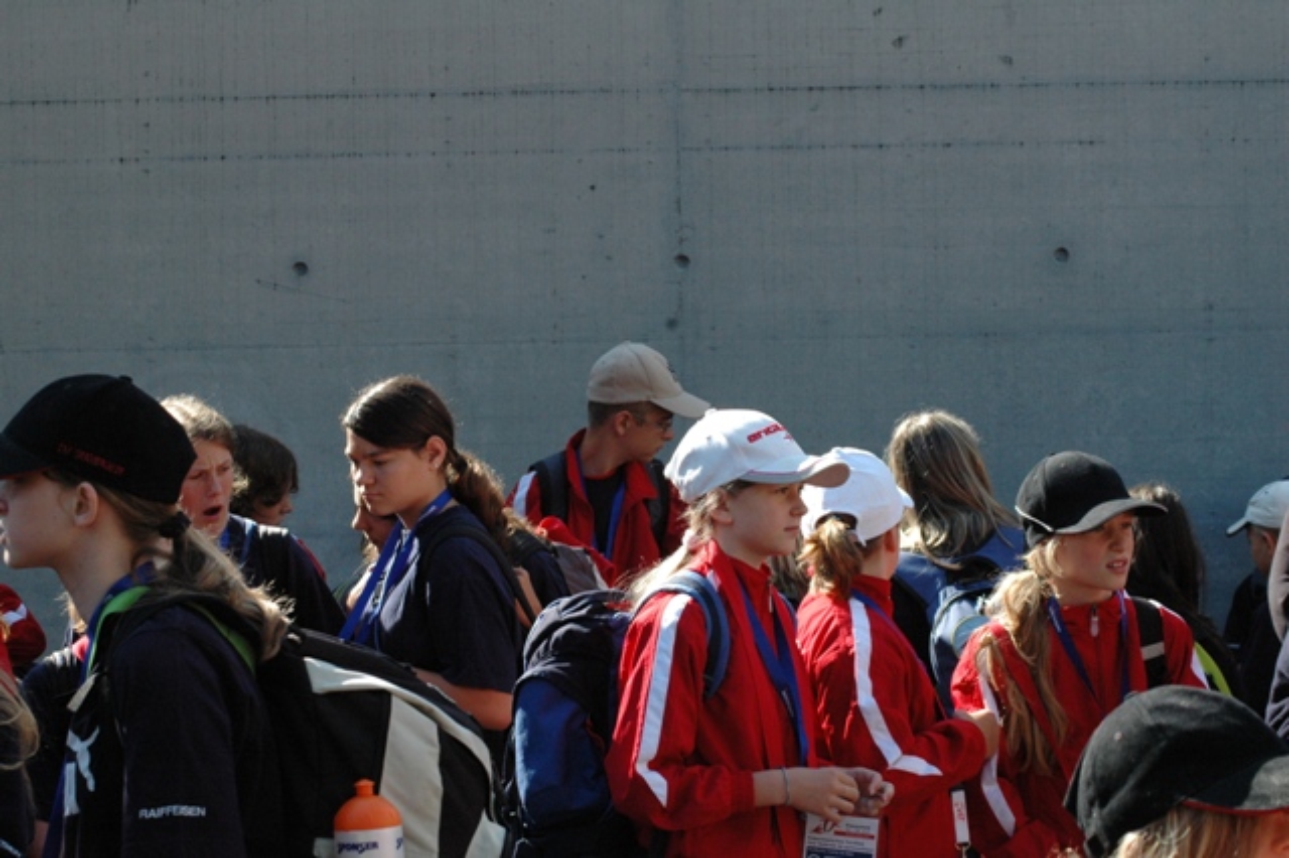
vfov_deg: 13.0
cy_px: 429
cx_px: 644
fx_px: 3757
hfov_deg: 19.5
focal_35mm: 105
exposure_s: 1/400
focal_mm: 70
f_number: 10
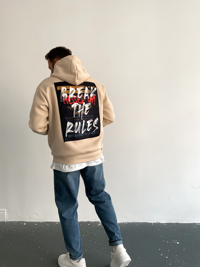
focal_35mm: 29
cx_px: 100
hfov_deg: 48.2
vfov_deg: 61.7
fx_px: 223
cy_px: 134
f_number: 1.8
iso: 50
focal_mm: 3
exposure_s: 1/120
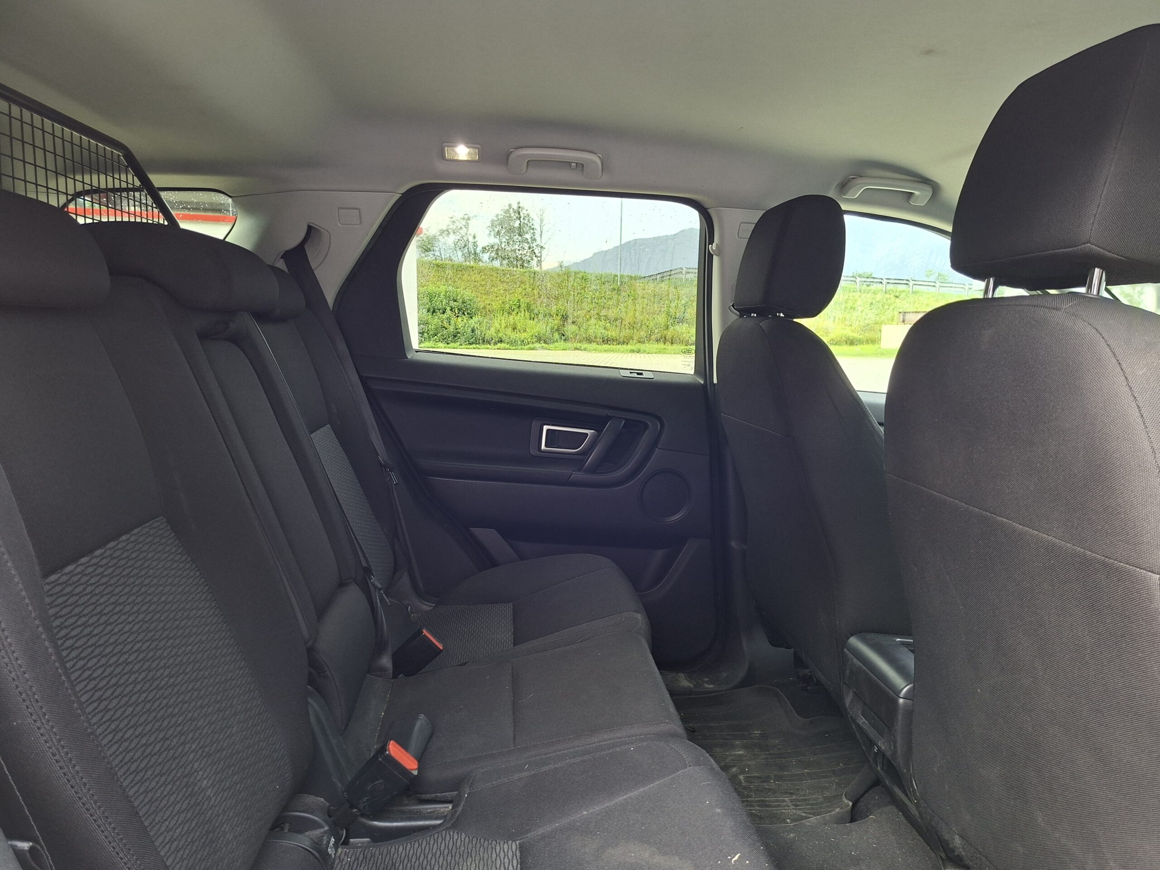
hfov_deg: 73.9
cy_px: 435
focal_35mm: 23
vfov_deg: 58.9
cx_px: 580
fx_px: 771
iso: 125
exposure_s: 1/100
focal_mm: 5.54
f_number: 1.8
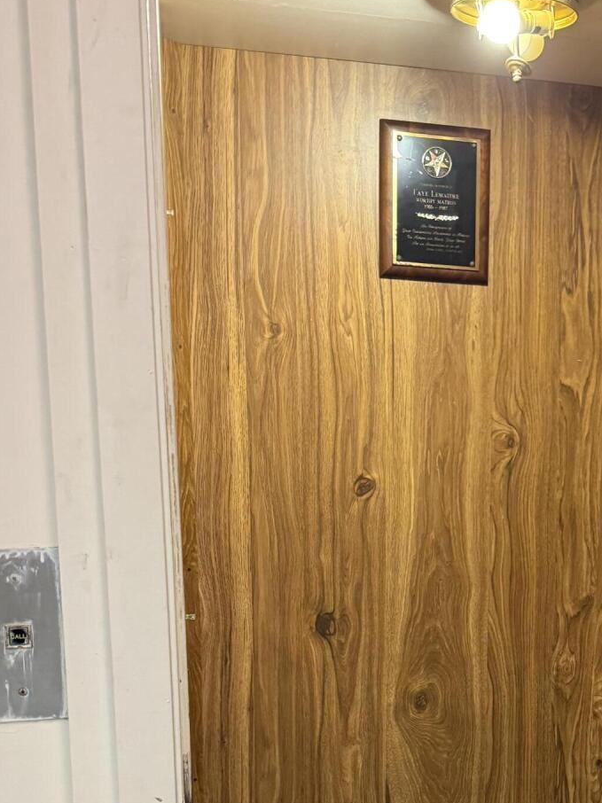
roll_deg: -0.4
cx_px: 578
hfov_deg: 26.3
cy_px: 639
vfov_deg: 35.1
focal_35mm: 53
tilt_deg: -8.7
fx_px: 1230
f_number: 1.78
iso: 500
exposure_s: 1/60
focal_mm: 6.76
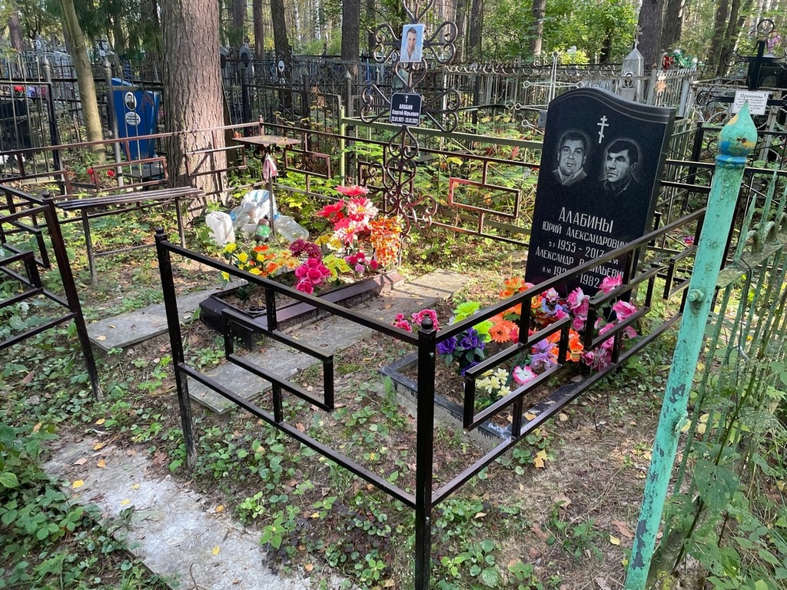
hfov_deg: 67.3
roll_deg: -0.1
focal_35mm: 26
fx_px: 591
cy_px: 295
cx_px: 394
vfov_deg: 53.1
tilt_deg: -16.5
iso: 80
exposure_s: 1/121
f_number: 1.6
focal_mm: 4.2
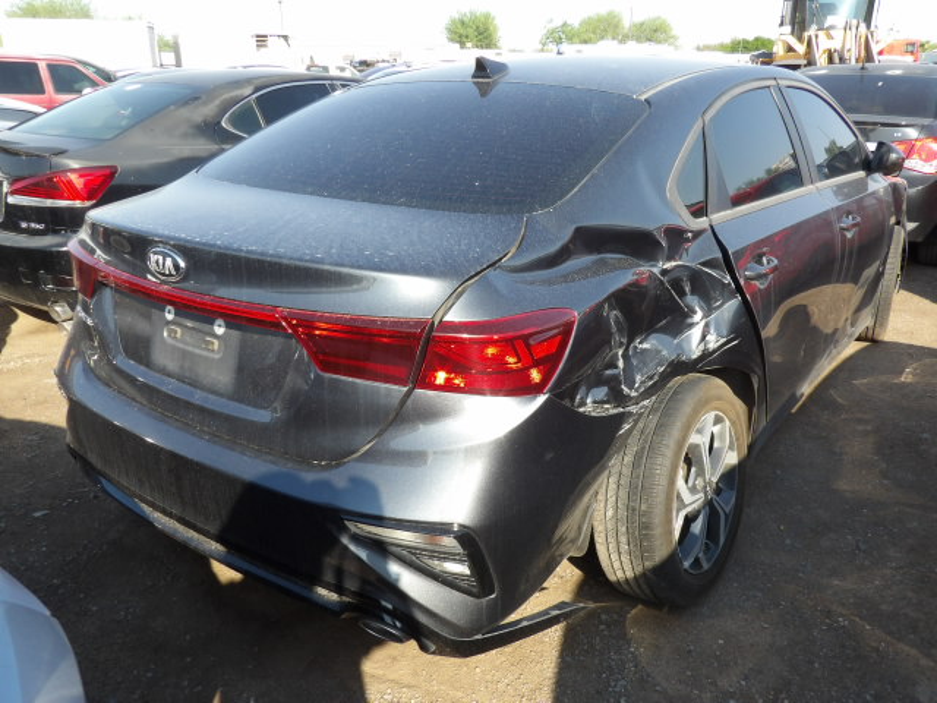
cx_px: 468
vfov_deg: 49.7
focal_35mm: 28
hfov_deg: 63.4
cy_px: 352
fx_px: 758
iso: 100
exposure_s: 1/112
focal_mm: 5
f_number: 5.9
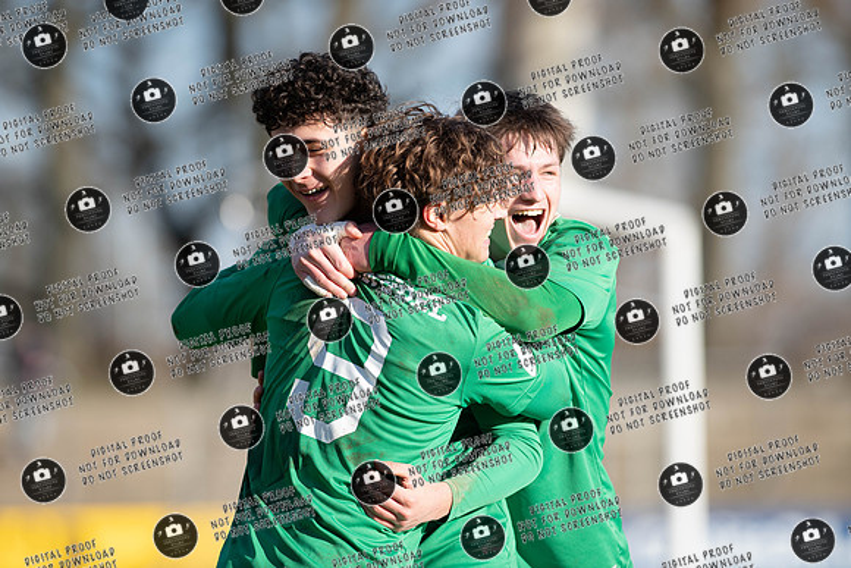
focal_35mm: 327
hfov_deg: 6.3
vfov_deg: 4.2
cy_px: 261
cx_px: 403
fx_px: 7720
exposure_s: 1/1600
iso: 180
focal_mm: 300
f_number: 3.5
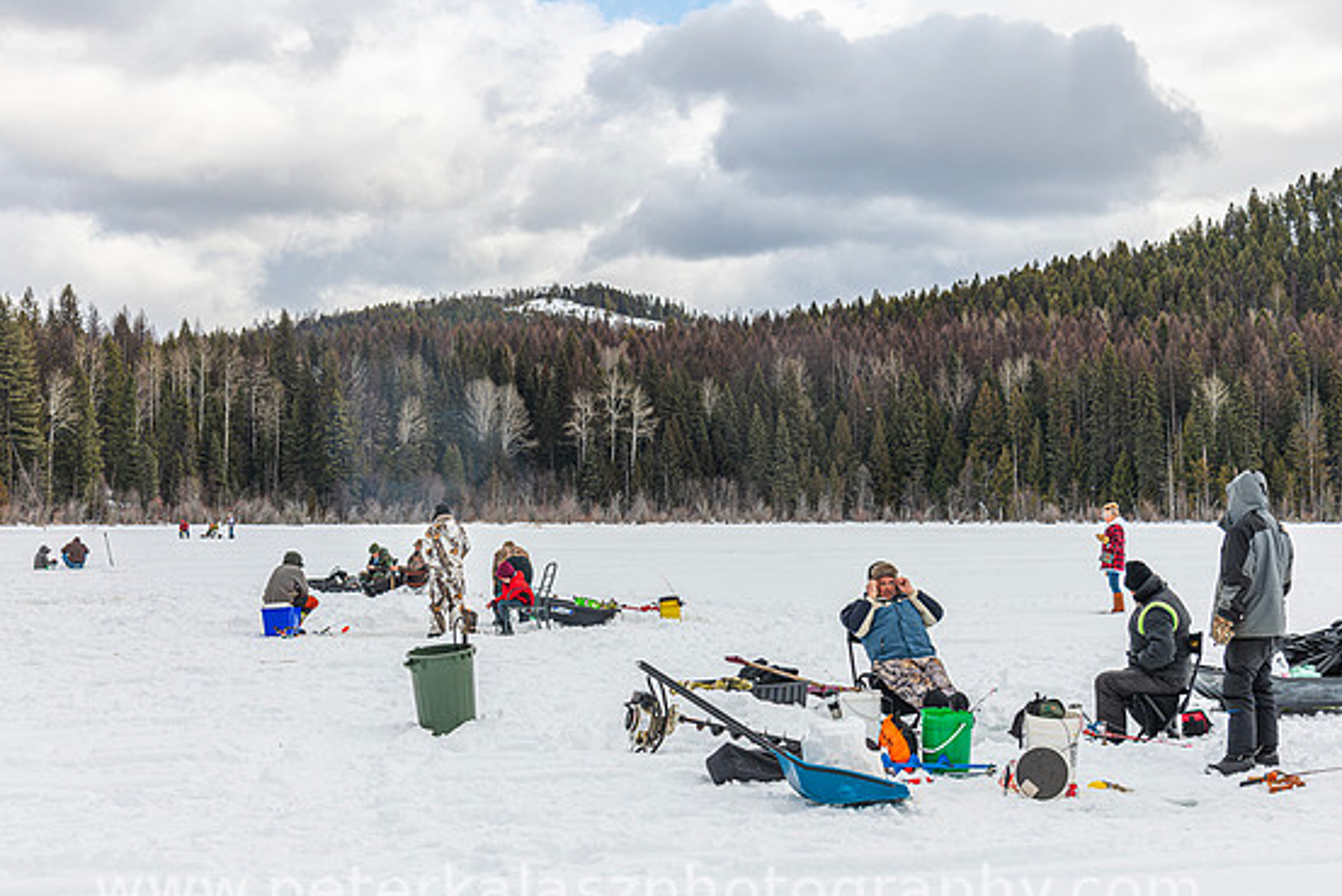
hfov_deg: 39.6
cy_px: 462
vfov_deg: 27.0
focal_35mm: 50
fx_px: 1864
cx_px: 646
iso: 72
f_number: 8
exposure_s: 1/200
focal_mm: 46
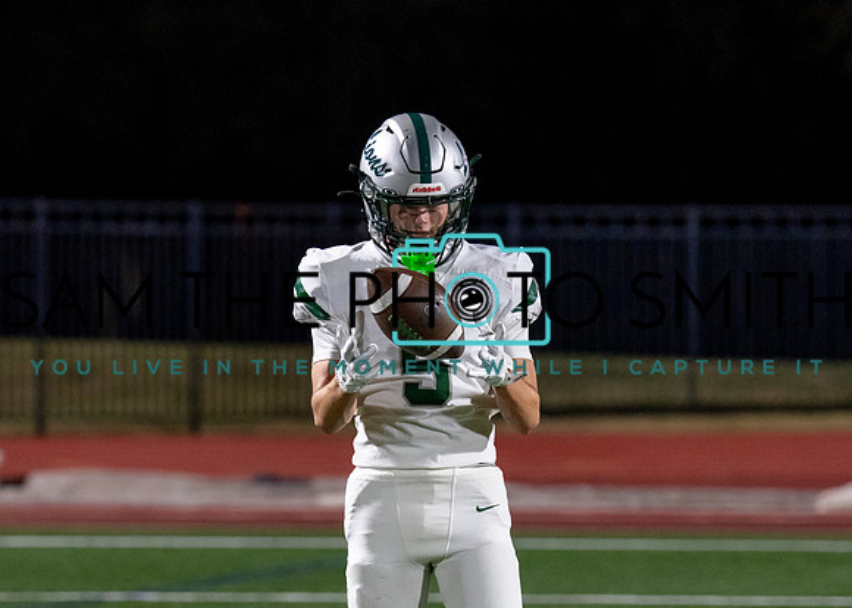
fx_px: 8081
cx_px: 295
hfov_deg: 6.0
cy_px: 405
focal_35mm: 334
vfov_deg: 4.3
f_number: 2.8
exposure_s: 1/1000
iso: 2000
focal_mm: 141
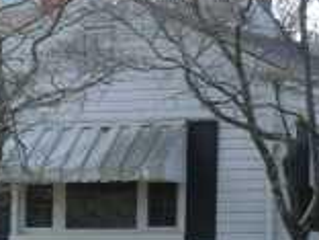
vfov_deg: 6.5
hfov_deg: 8.8
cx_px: 100
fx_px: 2073
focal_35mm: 225
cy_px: 330
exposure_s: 1/125
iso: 64
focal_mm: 9.8
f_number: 4.2
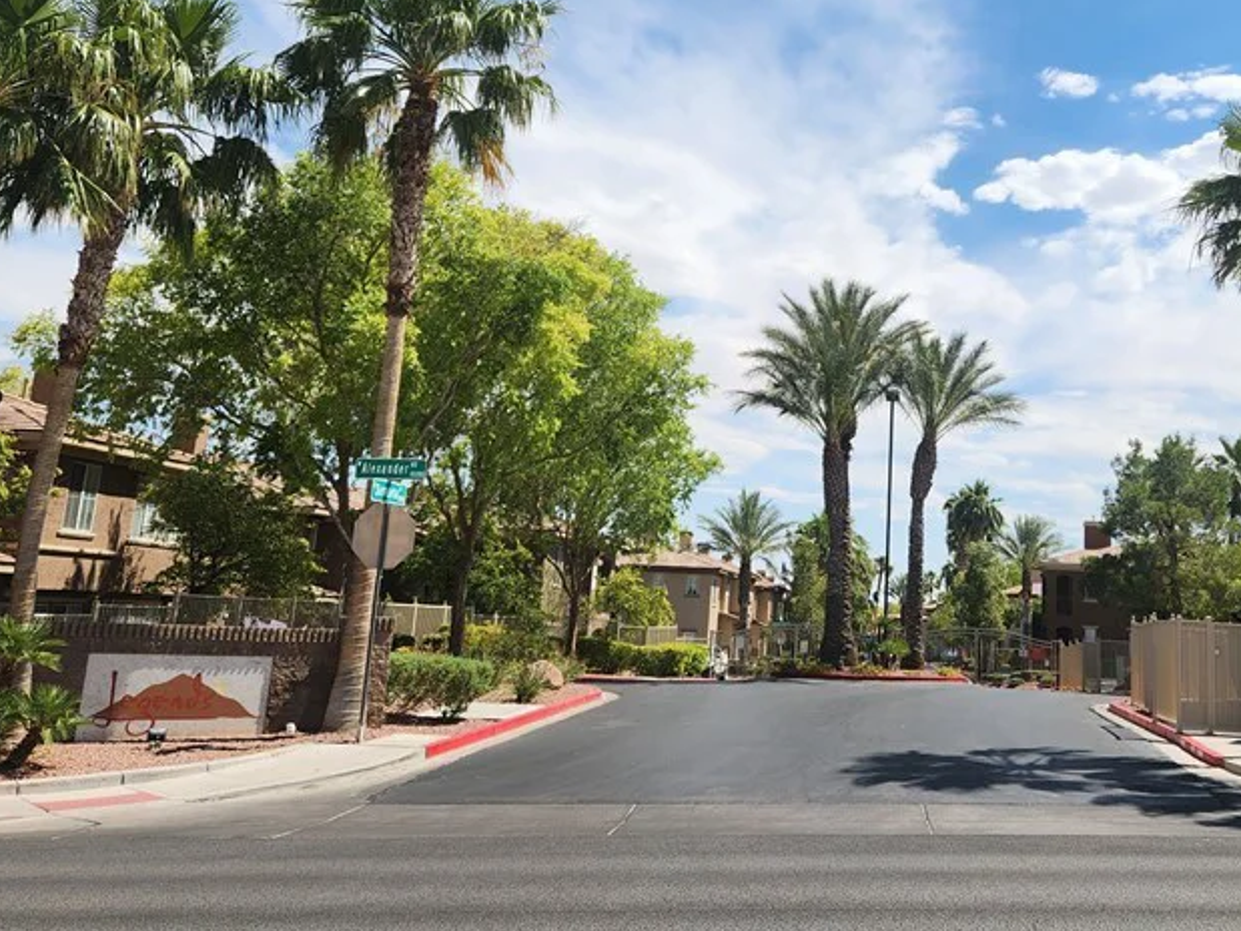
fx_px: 1362
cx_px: 807
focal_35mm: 38
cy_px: 224
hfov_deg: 48.3
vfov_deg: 36.7
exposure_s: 1/2500
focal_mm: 5.4
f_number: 1.8
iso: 20
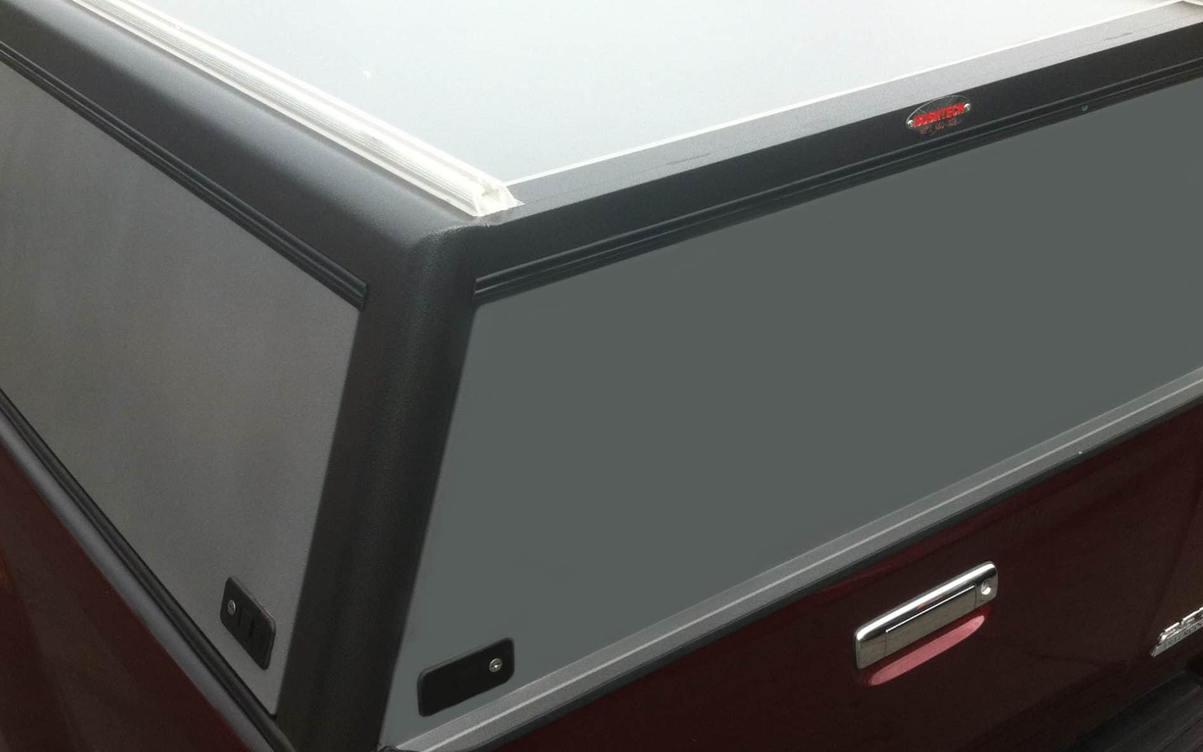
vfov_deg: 25.8
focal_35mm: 50
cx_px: 533
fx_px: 1639
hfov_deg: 40.2
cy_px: 312
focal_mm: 3.85
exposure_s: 1/450
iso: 80
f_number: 2.8
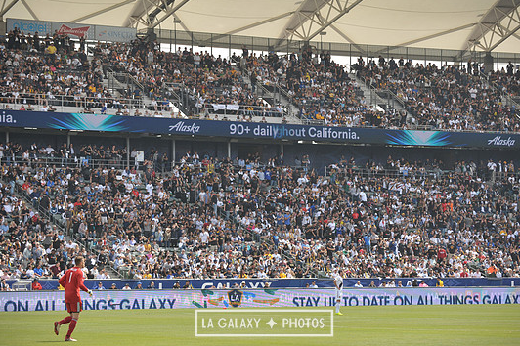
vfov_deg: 11.4
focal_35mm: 120
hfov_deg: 17.1
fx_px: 1732
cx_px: 264
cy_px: 176
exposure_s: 1/2500
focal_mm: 110
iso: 320
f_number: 3.5
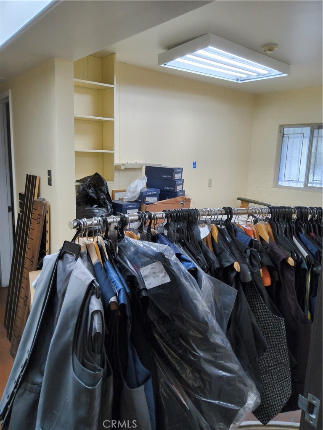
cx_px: 162
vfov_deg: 69.4
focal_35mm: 25
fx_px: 311
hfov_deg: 54.9
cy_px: 215
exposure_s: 1/120
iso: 125
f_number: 2
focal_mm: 3.08
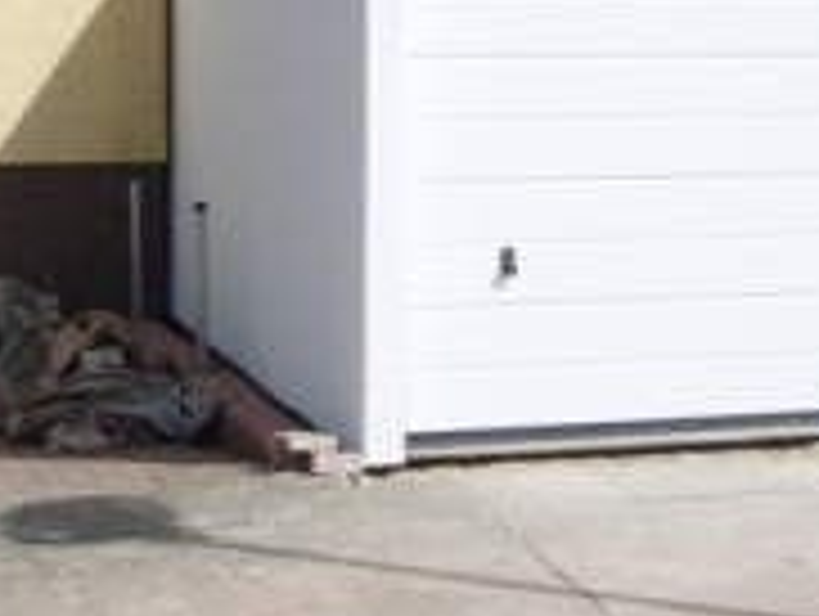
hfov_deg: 20.4
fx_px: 2274
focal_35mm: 96
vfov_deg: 15.2
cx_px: 526
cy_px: 22
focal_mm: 6.6
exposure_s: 1/350
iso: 50
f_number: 6.3
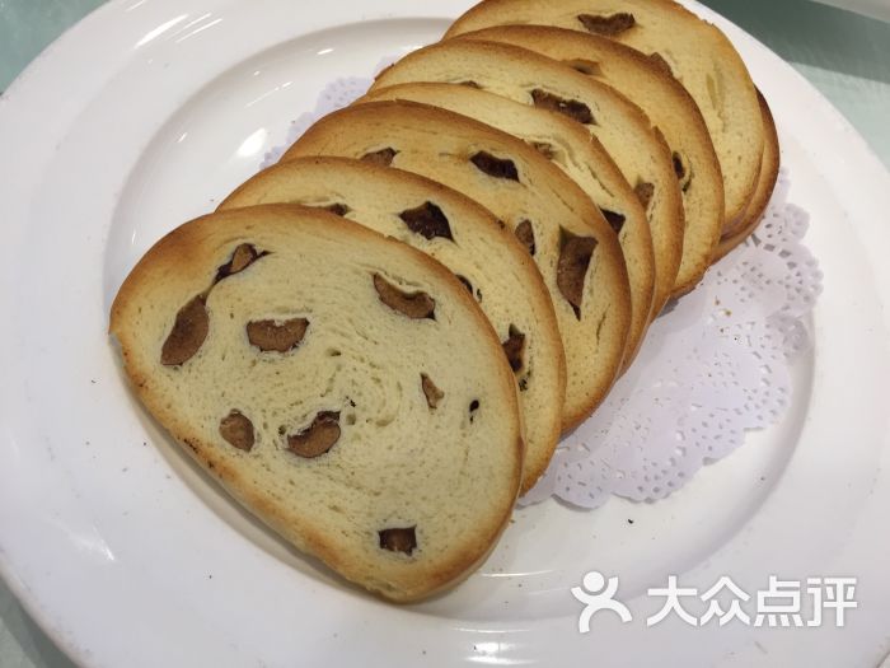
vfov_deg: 48.2
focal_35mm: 29
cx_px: 445
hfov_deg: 61.7
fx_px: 746
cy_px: 334
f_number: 2.2
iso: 50
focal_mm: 4.15
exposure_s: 1/100
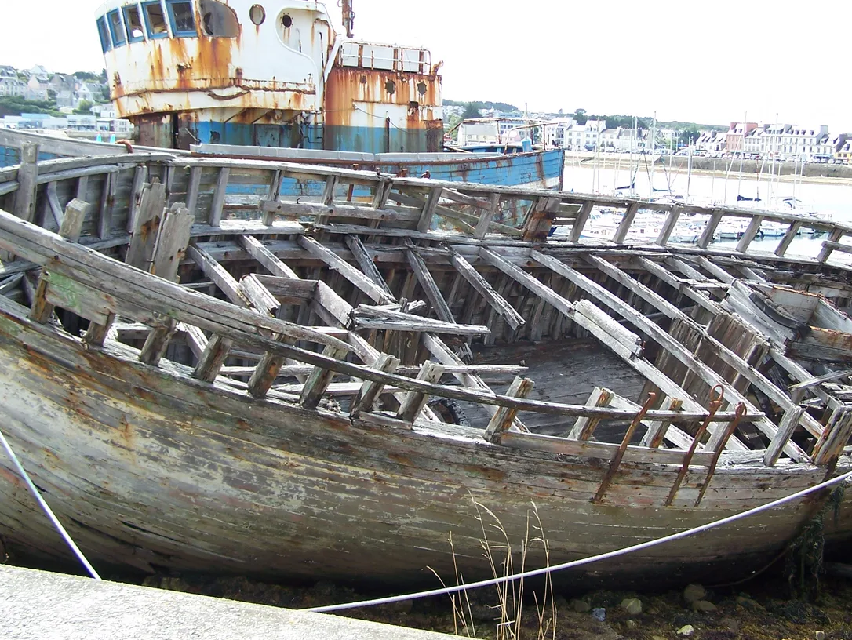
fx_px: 1207
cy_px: 256
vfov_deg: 29.6
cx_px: 468
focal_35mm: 49
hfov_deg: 38.8
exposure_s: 1/500
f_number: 2.8
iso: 80
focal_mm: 6.3
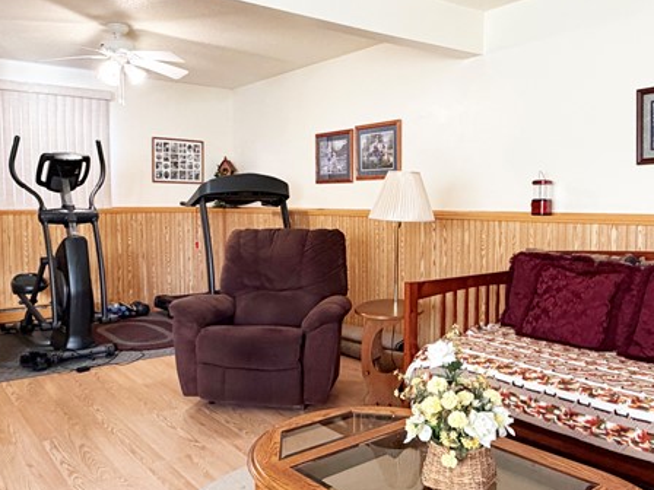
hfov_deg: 56.8
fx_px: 605
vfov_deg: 44.2
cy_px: 242
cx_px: 350
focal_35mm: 32
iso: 320
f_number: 2.2
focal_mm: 2.22
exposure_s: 1/72
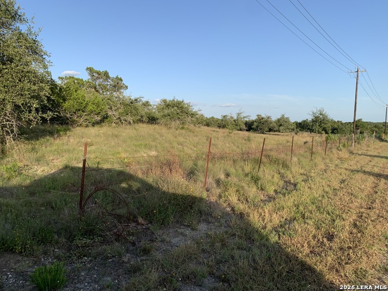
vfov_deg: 53.1
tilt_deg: -6.2
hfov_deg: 67.3
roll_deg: -0.2
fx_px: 291
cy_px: 146
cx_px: 194
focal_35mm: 26
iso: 25
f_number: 1.8
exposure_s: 1/1021
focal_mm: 4.25
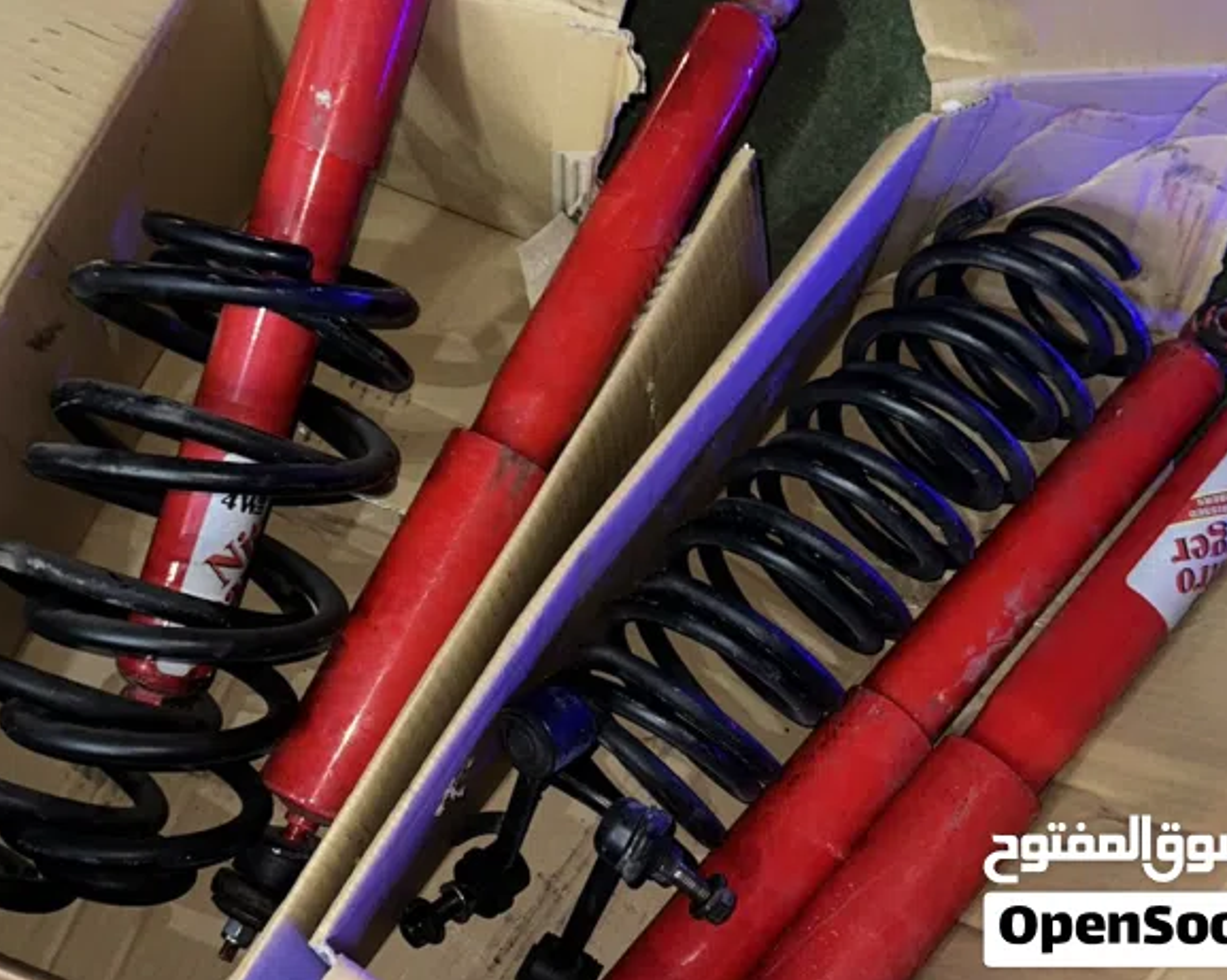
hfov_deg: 66.0
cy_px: 508
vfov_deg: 54.9
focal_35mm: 26
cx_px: 663
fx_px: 944
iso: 160
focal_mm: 6.86
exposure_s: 1/7
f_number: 1.78
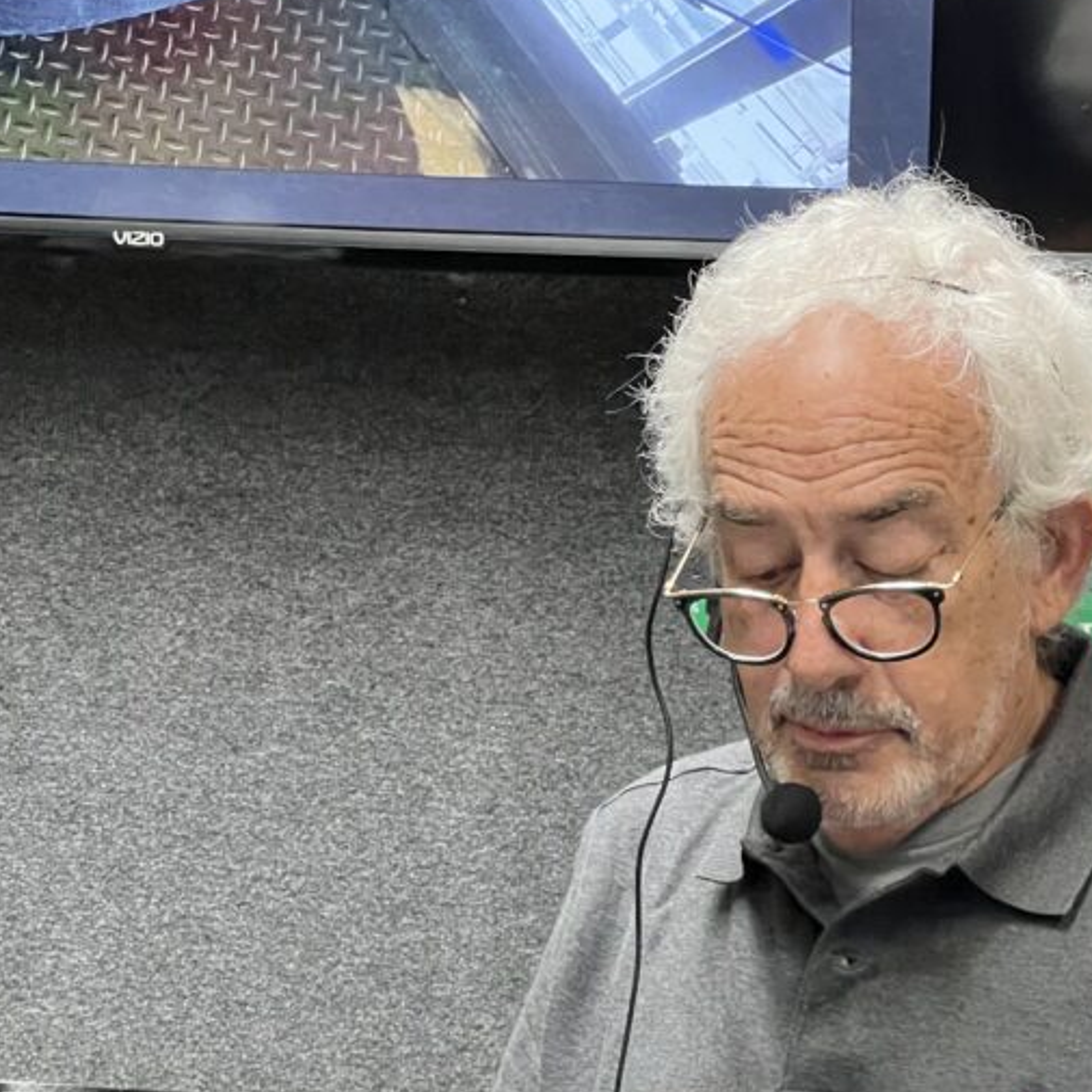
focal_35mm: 138
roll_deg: -3.7
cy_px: 1075
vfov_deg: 12.5
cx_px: 597
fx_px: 4925
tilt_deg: +1.3
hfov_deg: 12.7
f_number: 2.8
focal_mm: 9
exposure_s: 1/60
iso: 800
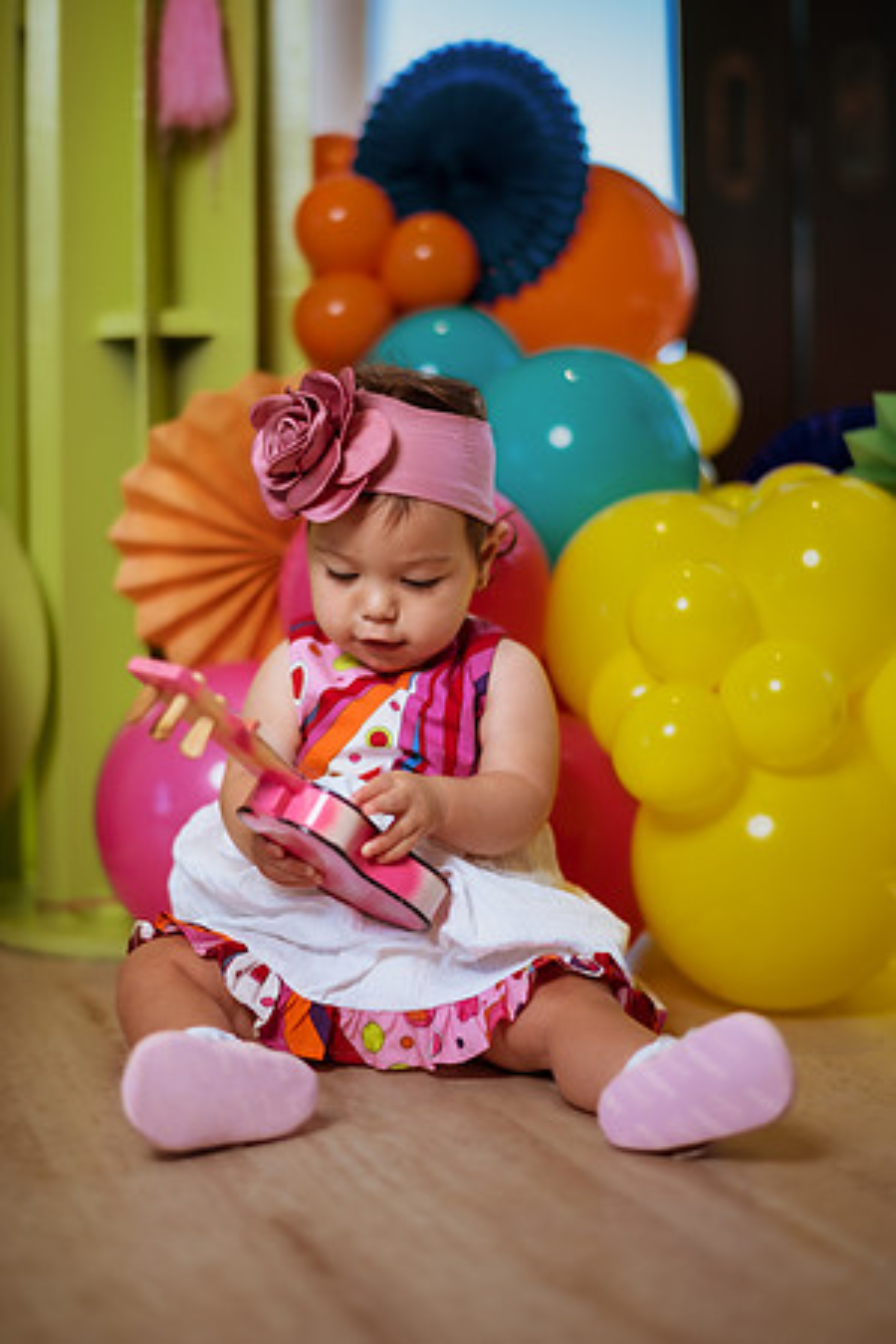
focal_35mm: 58
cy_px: 672
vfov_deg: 34.5
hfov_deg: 23.4
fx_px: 2165
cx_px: 448
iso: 160
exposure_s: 1/1250
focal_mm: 58
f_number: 1.6
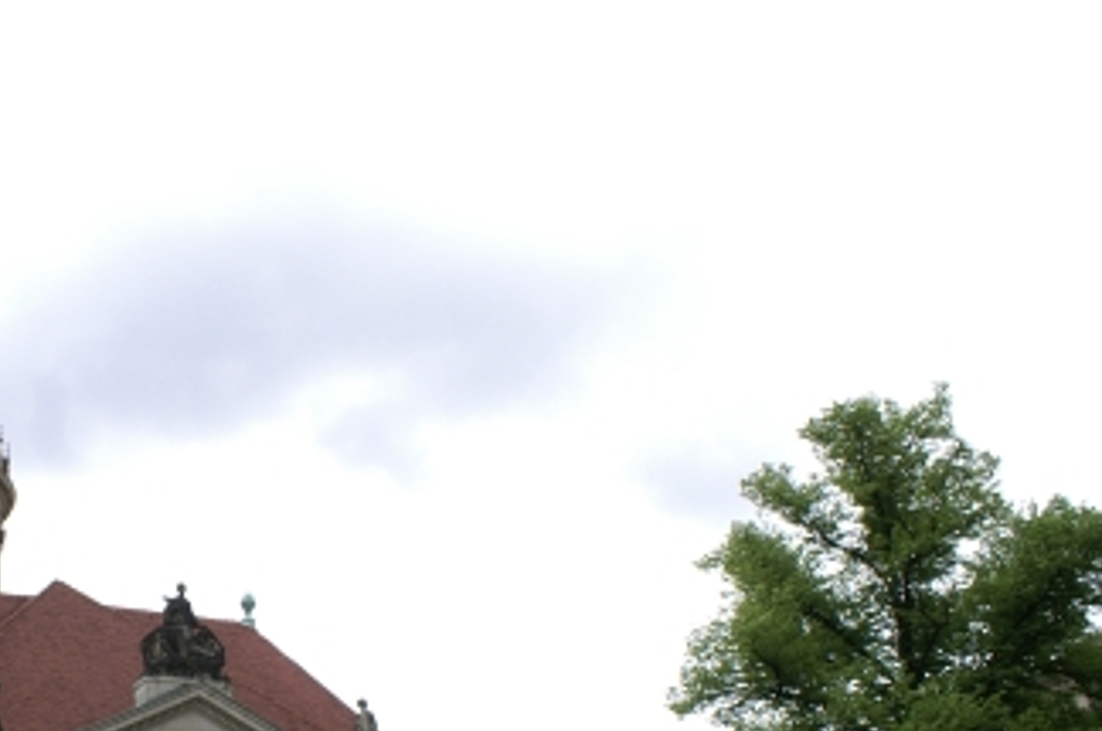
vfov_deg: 26.2
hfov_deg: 37.6
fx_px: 1528
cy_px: 638
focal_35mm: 50
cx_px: 153
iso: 100
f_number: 9
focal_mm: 18
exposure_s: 1/100
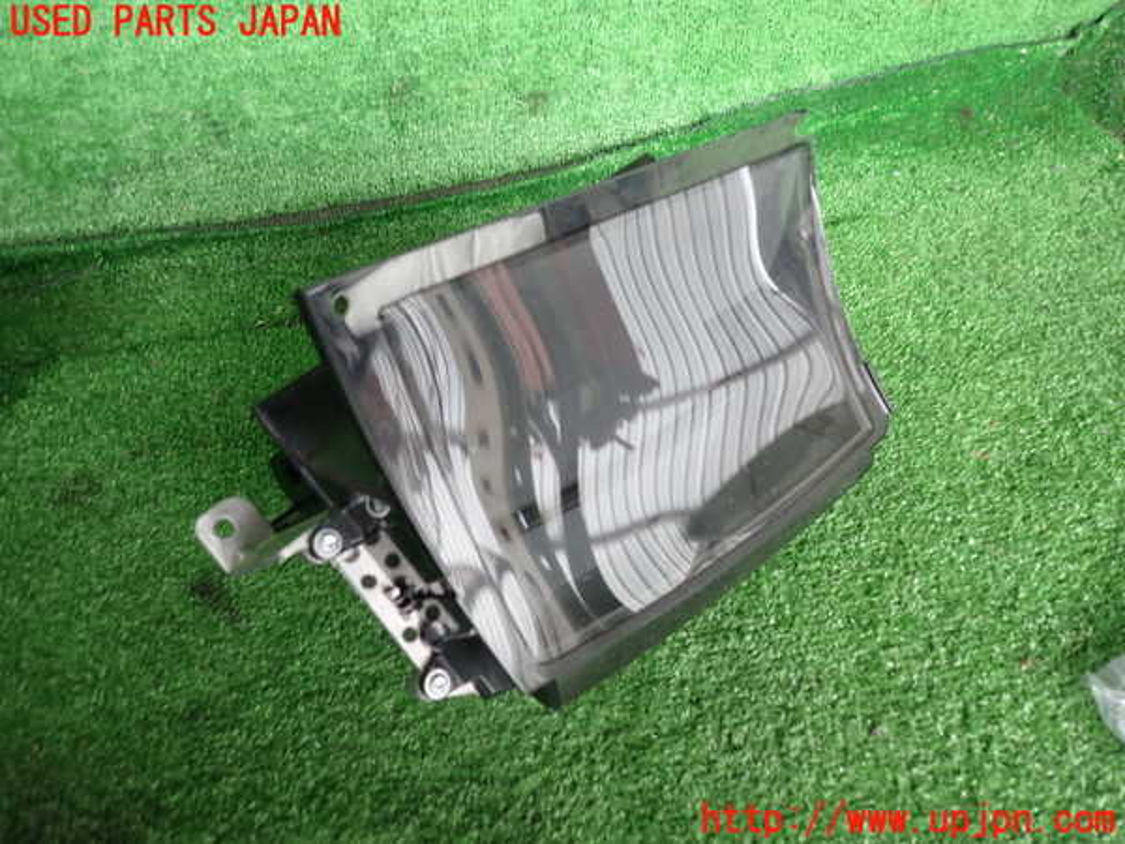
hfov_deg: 69.4
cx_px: 562
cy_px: 422
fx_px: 812
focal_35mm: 25
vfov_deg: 54.9
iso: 160
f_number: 2
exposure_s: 1/60
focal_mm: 4.5
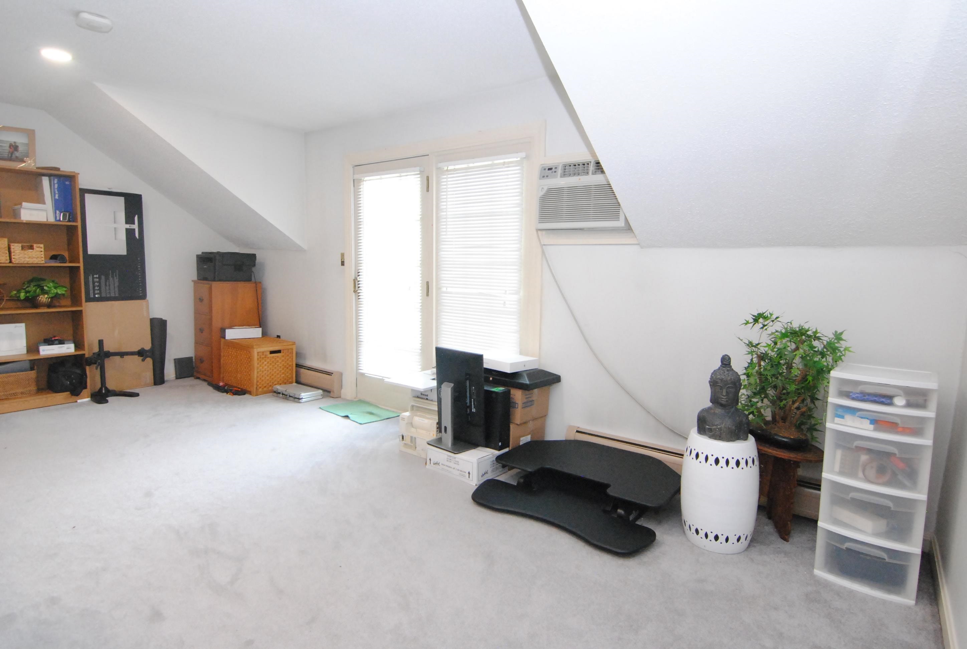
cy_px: 324
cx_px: 484
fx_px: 525
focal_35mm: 20
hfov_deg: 85.3
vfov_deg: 63.5
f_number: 5
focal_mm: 13
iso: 1600
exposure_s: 1/100
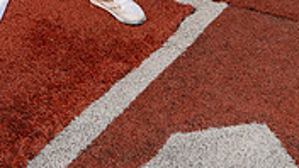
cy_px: -187
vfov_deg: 11.4
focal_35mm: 94
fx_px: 745
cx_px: 110
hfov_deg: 22.6
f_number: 5.6
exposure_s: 1/250
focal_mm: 35
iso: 250
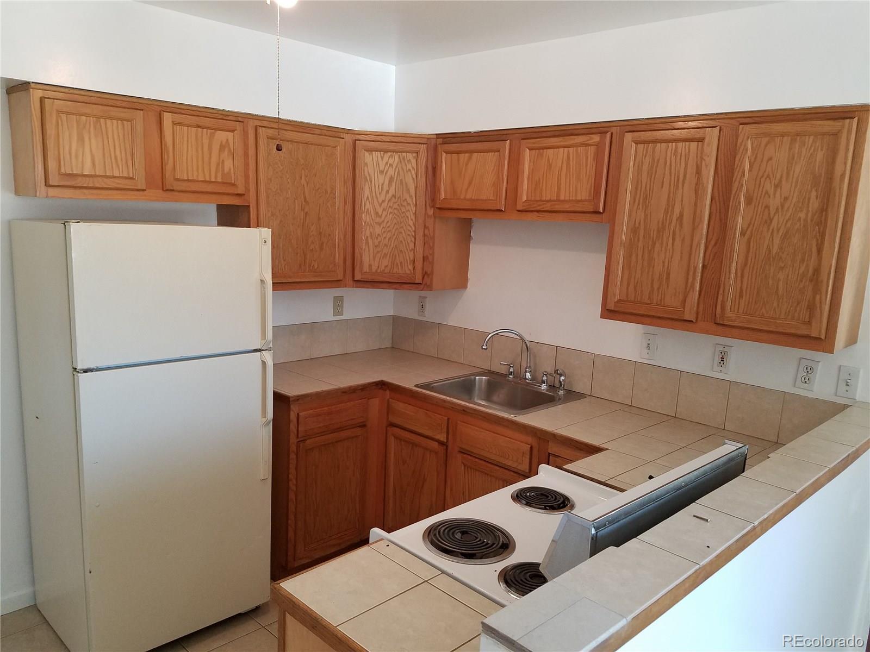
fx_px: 653
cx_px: 435
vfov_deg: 53.1
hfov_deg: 67.3
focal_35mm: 26
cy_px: 326
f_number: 1.7
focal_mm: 4.2
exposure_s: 1/60
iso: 200
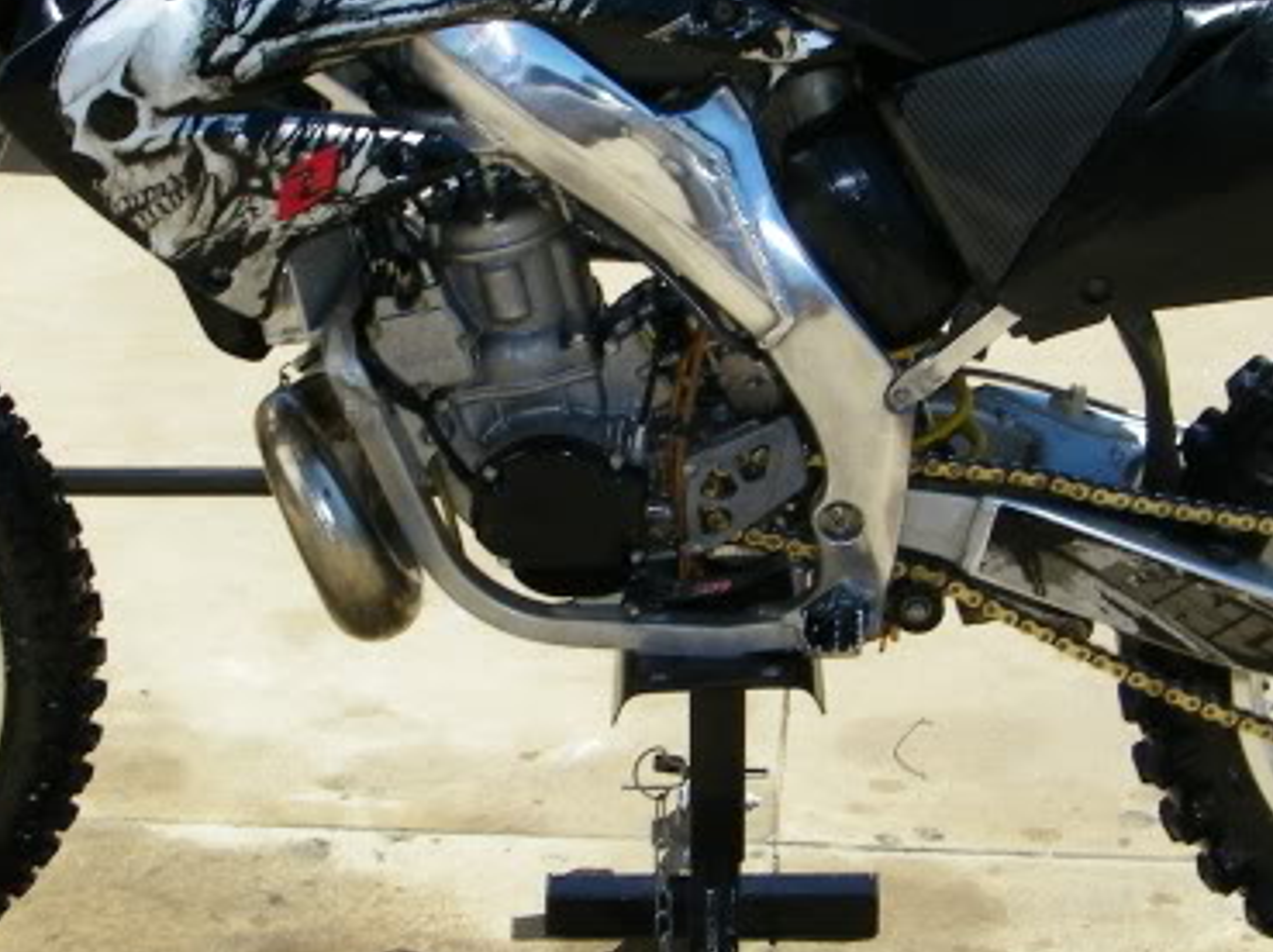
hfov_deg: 22.0
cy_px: 317
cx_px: 676
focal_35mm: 89
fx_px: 3270
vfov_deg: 16.5
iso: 80
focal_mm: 7.3
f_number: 7.6
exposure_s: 1/160
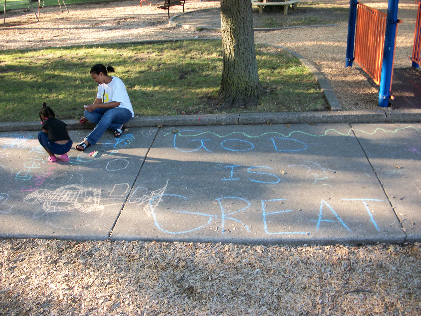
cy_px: 158
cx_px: 210
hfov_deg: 52.6
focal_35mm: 35
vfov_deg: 40.7
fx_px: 426
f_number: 3.1
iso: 80
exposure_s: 1/80
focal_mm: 6.3
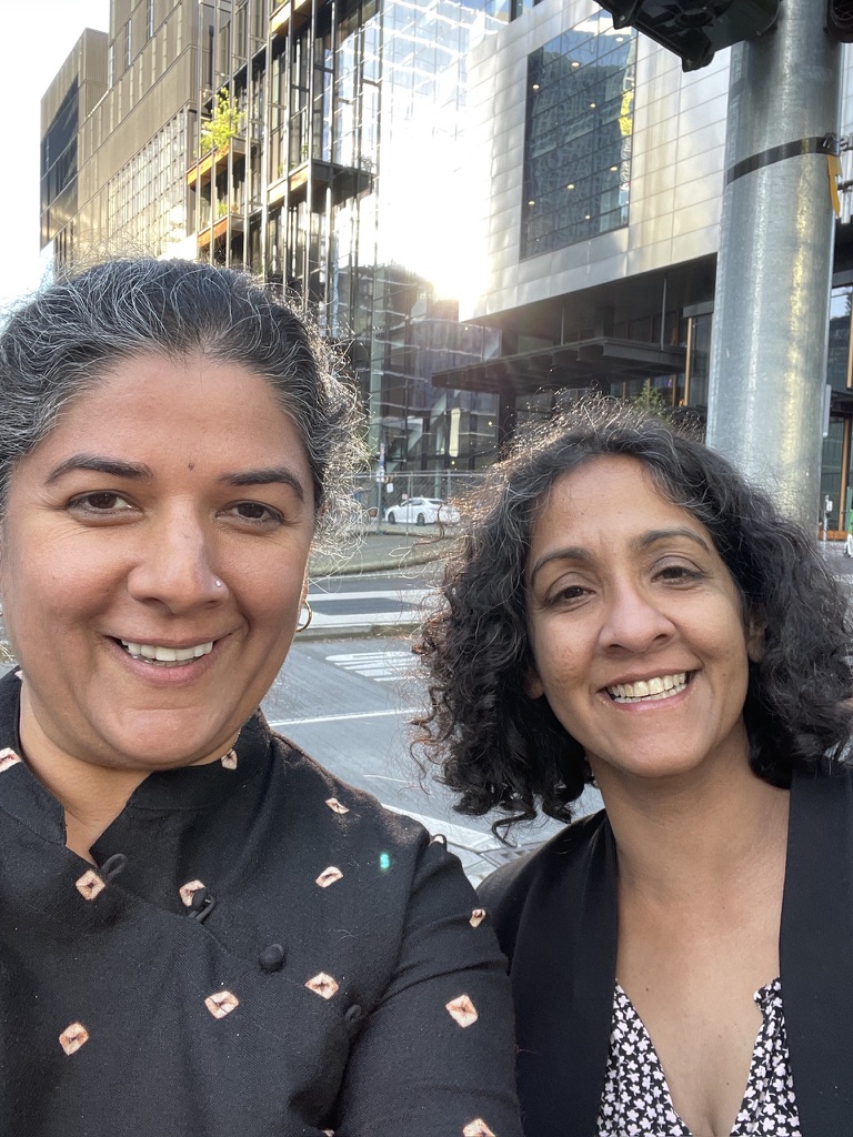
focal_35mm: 30
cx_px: 426
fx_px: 986
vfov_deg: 60.0
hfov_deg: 46.8
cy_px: 568
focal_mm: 2.71
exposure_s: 1/105
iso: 100
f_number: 2.2
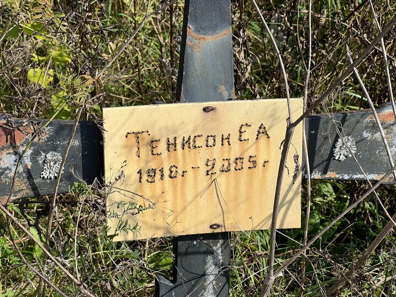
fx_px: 881
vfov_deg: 19.1
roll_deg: -2.4
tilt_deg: -31.1
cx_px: 198
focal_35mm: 77
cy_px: 148
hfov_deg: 25.3
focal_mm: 9
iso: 32
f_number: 2.8
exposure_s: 1/501
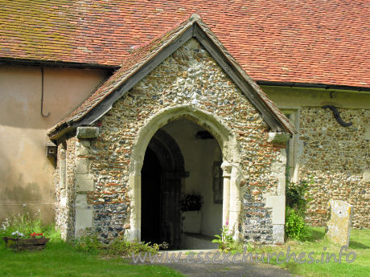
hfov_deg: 32.7
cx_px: 185
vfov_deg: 24.8
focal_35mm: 59
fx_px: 631
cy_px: 138
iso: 50
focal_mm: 15
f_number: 5.6
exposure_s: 1/134
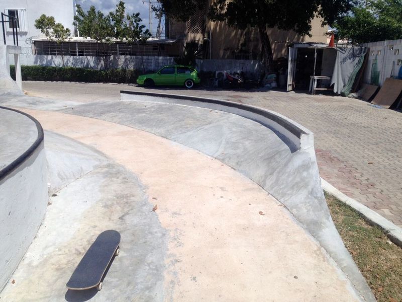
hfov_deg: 52.6
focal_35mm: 35
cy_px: 151
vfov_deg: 40.7
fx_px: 406
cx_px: 201
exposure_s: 1/3460
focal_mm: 4.28
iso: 50
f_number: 2.4
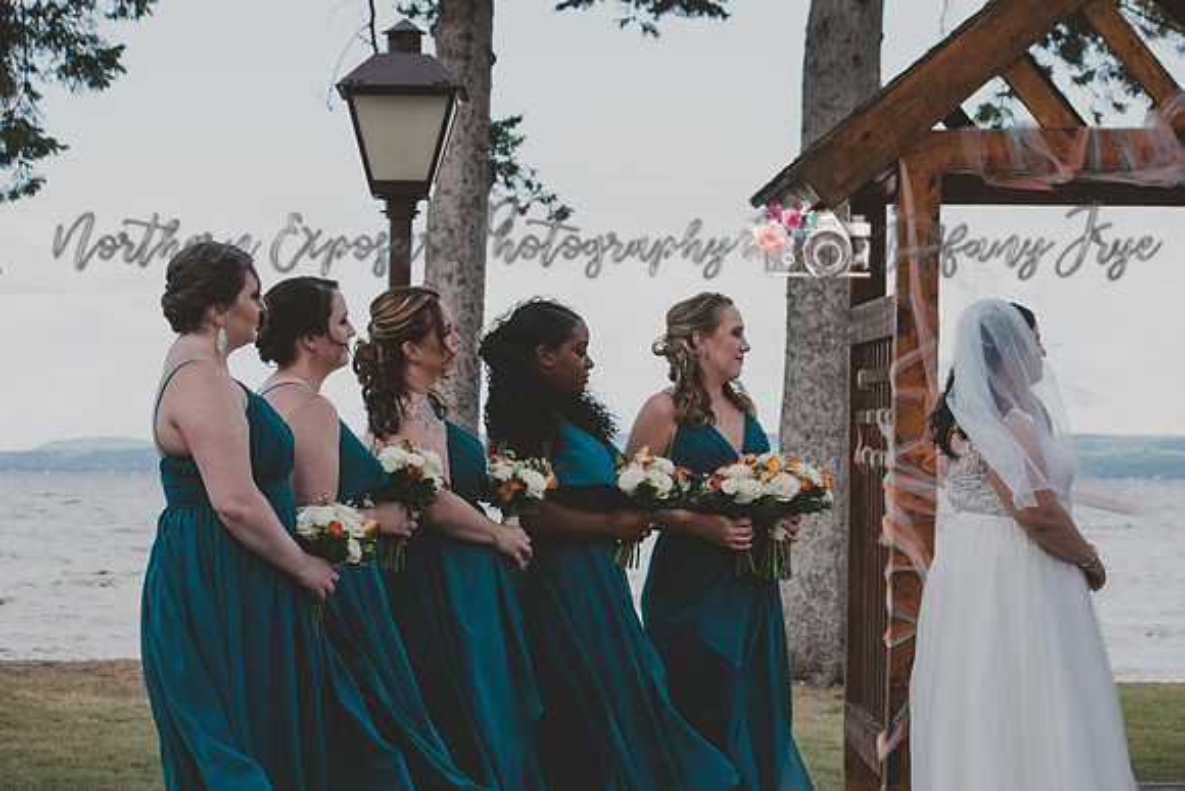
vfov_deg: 13.0
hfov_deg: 19.5
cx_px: 592
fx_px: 3457
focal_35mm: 105
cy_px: 396
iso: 200
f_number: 6.3
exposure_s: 1/640
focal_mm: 70
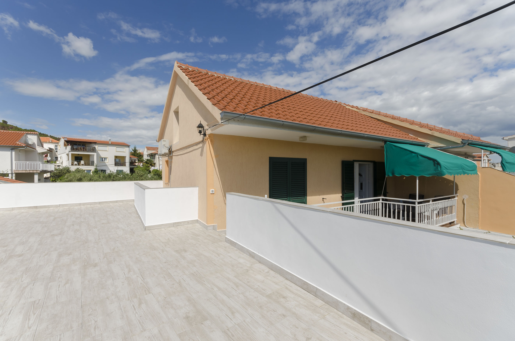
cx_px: 258
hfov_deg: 100.5
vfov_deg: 77.1
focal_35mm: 15
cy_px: 170
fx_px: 214
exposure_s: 1/200
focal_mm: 10
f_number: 10
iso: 100
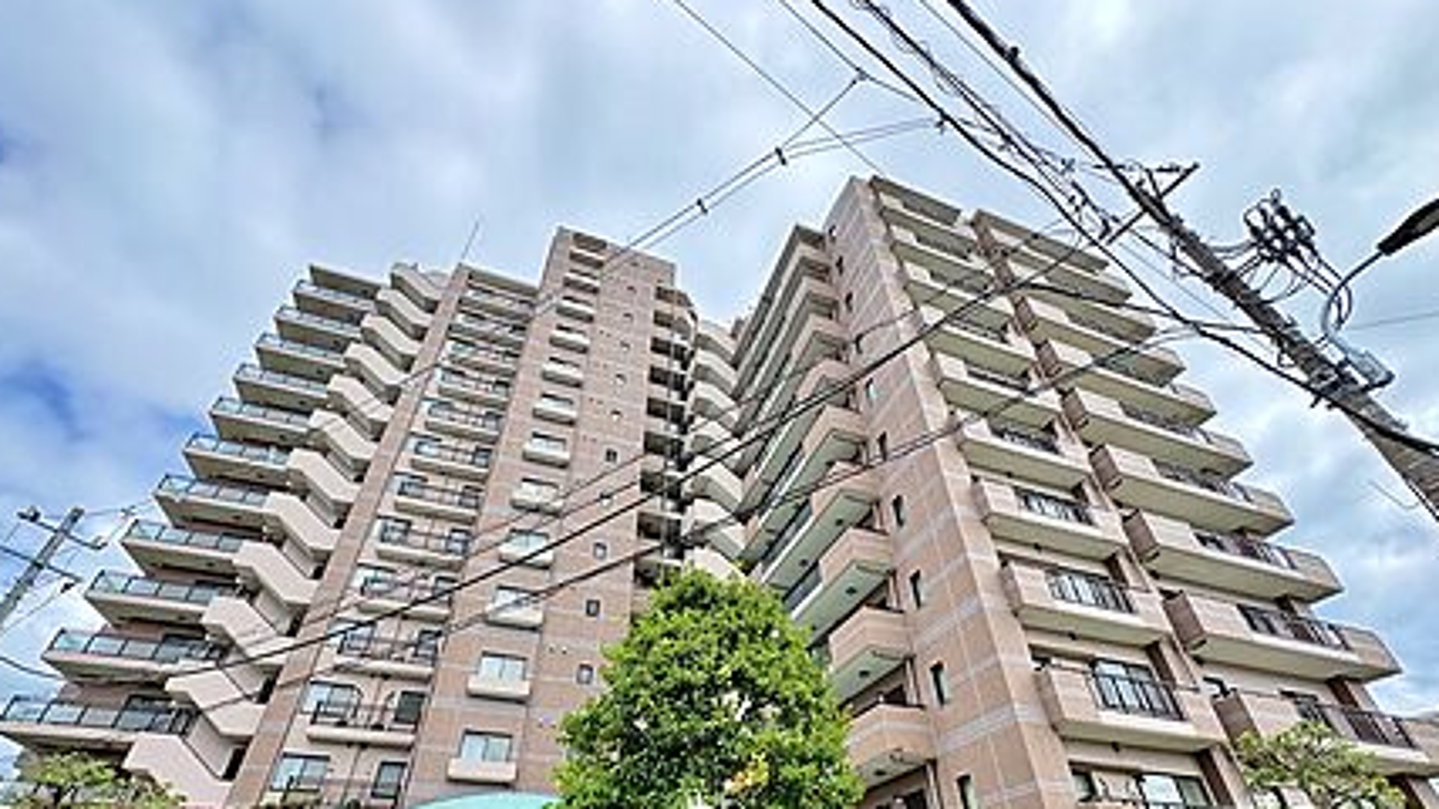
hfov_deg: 99.4
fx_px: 610
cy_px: 533
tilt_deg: +34.6
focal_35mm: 16
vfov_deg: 65.5
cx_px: 704
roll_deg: +2.9
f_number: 2.2
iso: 64
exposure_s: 1/370
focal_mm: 2.22
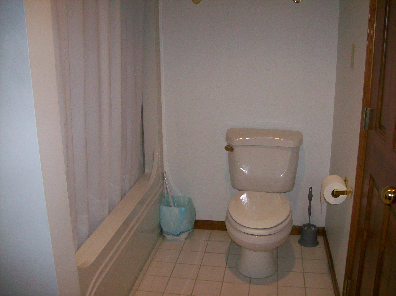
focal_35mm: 36
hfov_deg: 51.4
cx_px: 198
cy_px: 148
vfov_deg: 39.6
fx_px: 412
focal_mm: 6
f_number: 2.7
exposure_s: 1/64
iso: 140
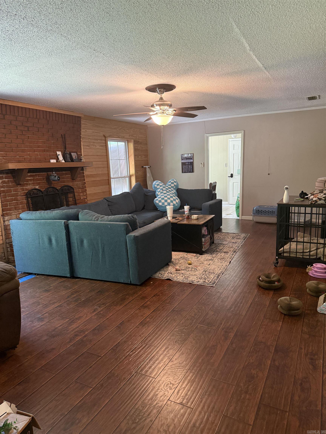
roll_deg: +2.9
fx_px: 301
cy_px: 217
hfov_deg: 56.8
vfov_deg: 71.6
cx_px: 163
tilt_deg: -10.5
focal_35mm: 24
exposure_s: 1/60
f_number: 1.78
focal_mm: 6.76
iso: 500
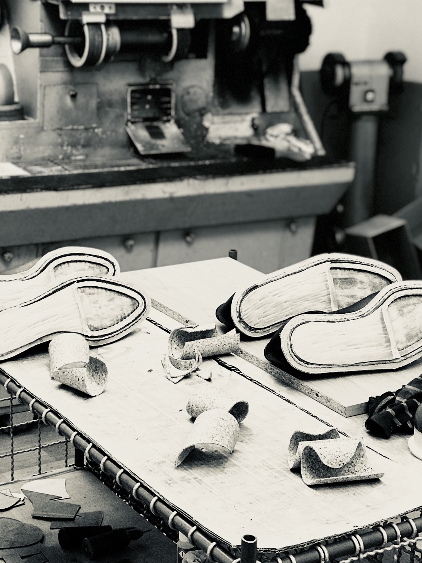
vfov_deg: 24.4
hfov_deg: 18.4
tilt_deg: -16.1
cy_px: 277
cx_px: 202
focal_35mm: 80
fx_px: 1301
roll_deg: -2.1
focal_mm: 6.6
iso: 125
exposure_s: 1/50
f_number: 2.8
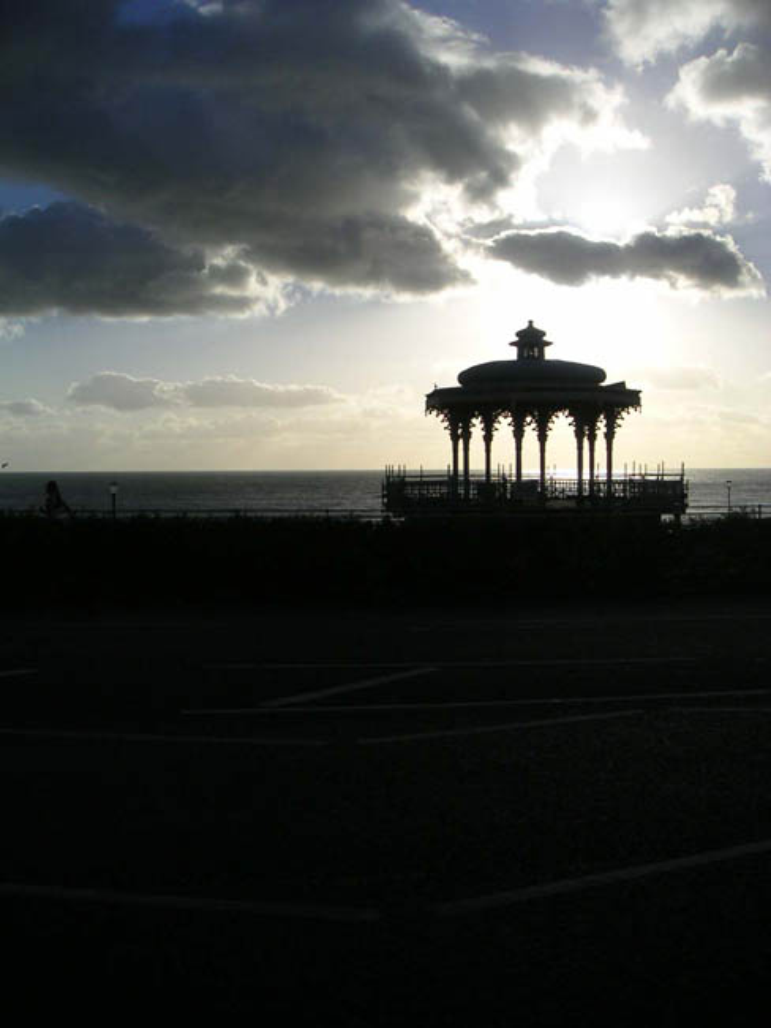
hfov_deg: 38.7
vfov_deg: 50.1
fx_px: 1098
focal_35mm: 37
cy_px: 514
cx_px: 386
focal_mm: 5.7
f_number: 6.7
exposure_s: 1/750
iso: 50
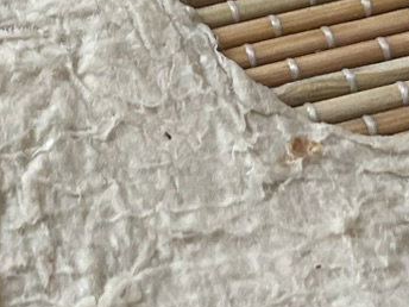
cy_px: -238
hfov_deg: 12.5
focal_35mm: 155
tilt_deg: -55.0
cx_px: -58
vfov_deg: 9.2
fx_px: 1831
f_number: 1.6
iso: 125
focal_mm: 5.1
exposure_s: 1/121
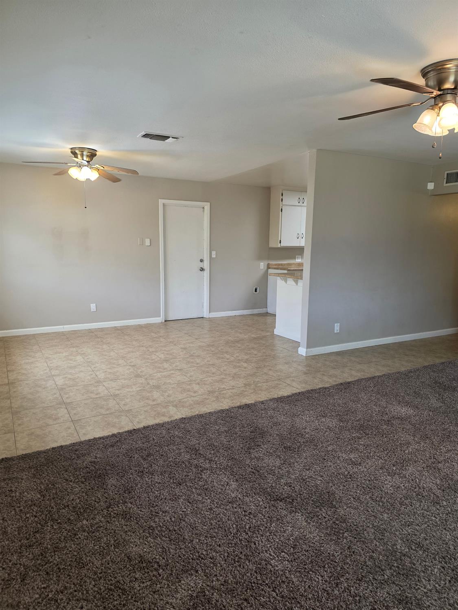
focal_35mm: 23
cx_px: 229
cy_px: 305
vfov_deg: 73.9
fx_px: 406
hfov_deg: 58.9
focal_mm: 6.3
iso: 250
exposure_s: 1/120
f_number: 1.7
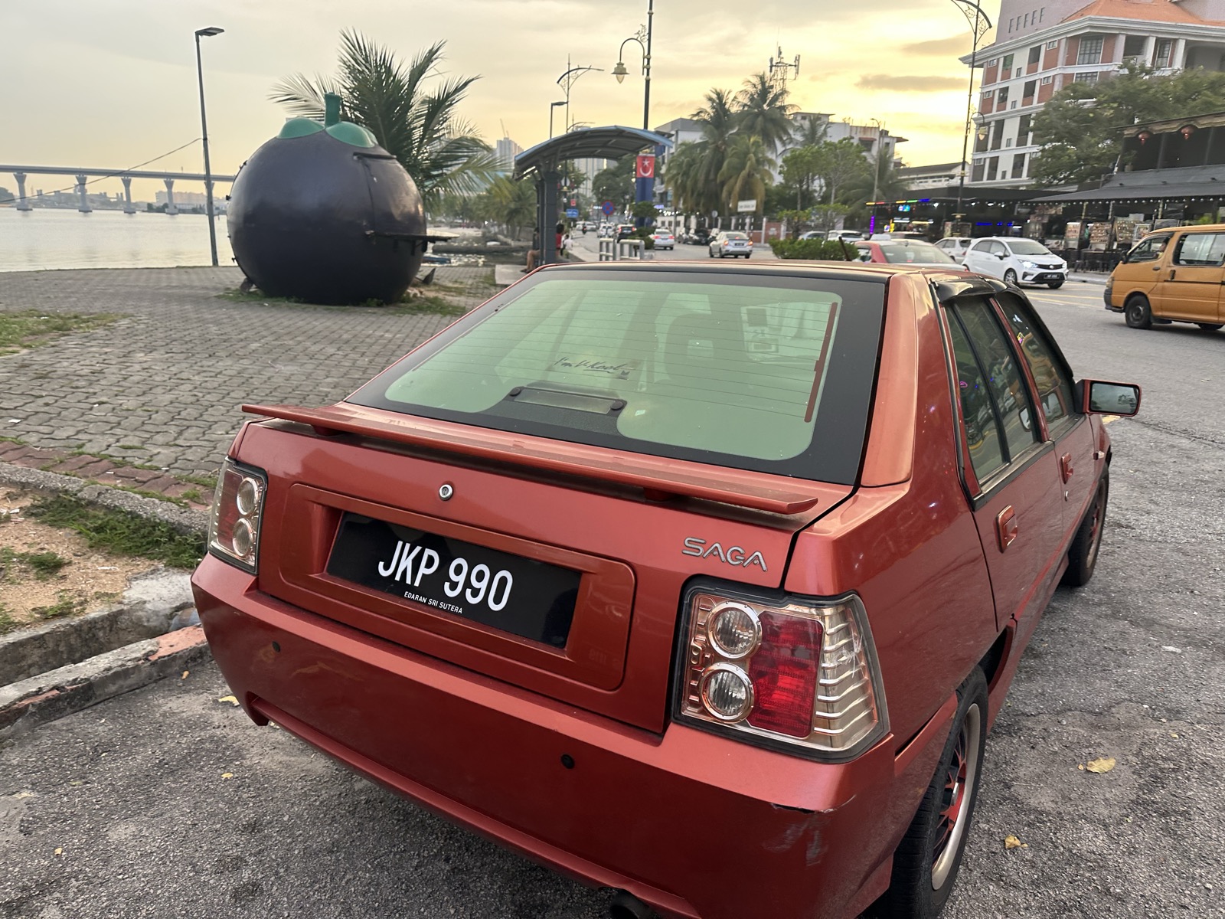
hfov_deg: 71.6
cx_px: 612
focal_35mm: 24
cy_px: 460
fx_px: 849
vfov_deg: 56.8
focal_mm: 6.86
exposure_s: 1/121
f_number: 1.78
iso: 100
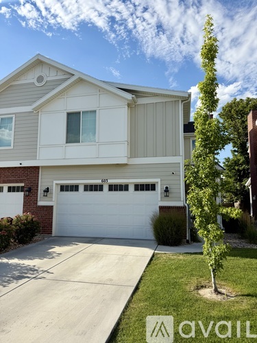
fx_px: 238
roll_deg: -0.8
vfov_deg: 71.6
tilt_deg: +7.4
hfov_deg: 56.8
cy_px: 172
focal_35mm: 24
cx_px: 128
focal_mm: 6.76
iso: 80
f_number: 1.78
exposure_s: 1/4975
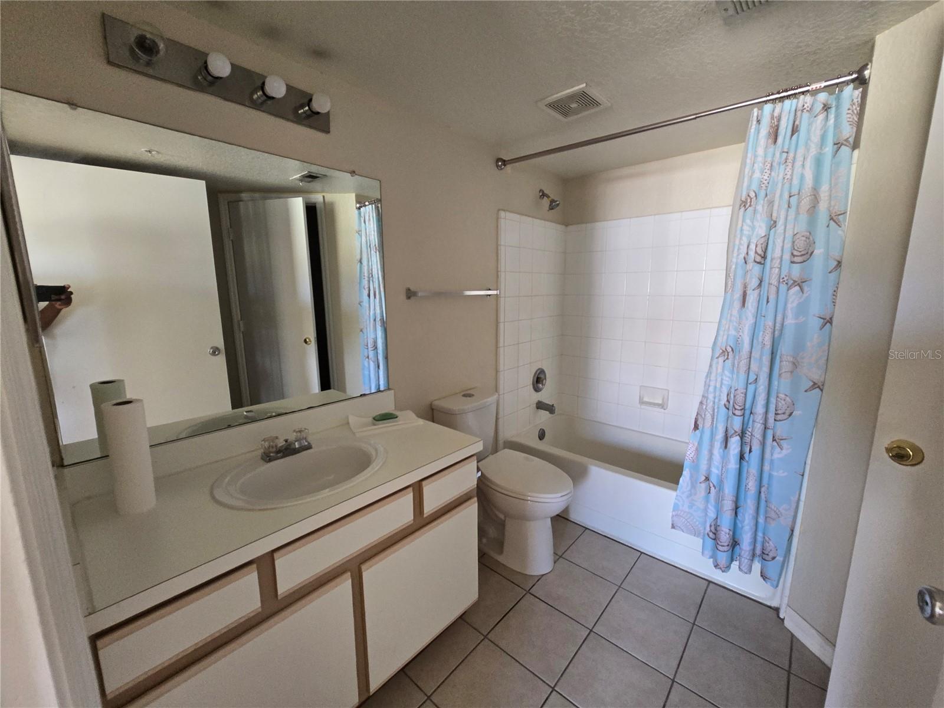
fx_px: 355
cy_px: 354
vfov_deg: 89.9
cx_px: 472
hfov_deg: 106.2
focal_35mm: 13
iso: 500
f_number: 2.2
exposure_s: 1/60
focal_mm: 2.2
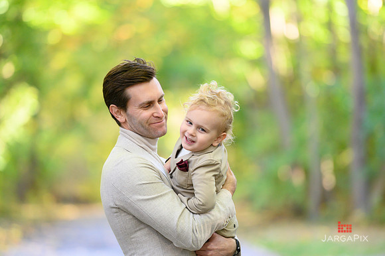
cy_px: 128
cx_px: 192
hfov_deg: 10.3
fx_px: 2138
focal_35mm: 200
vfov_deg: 6.9
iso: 1600
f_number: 3.2
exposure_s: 1/200
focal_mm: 200
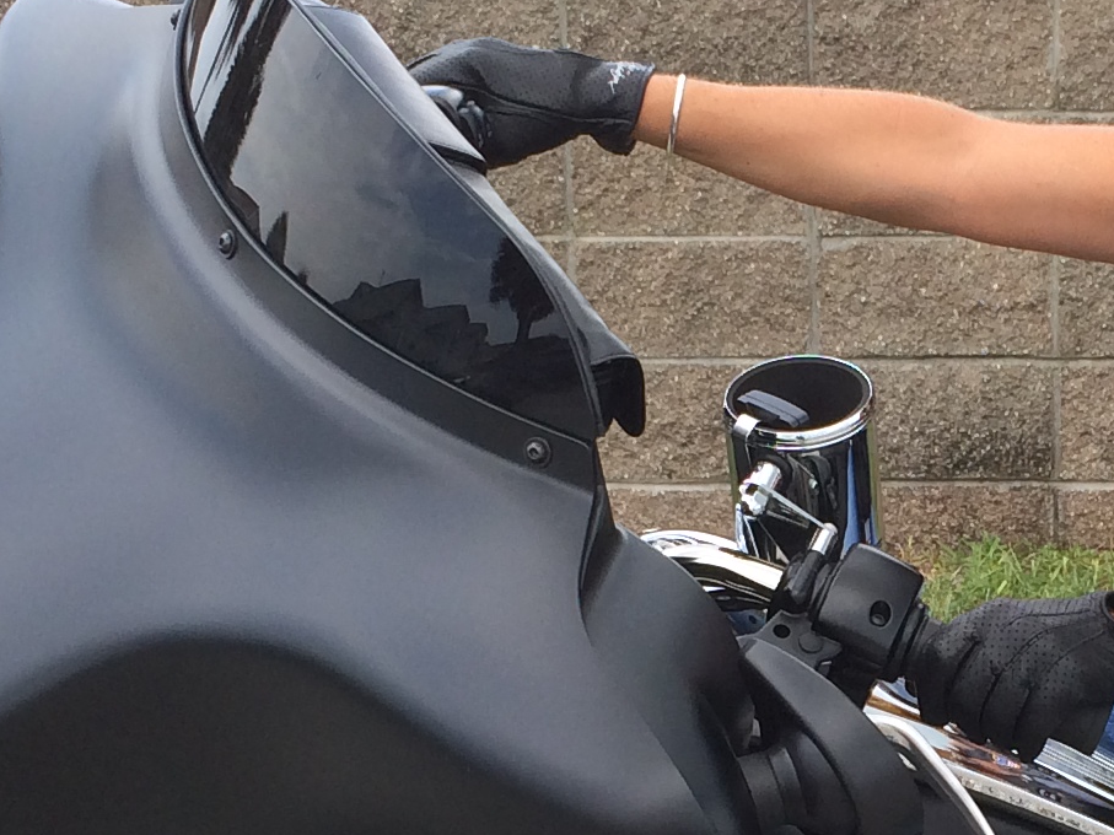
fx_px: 3475
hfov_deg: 17.8
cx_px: 1080
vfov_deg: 13.5
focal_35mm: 108
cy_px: 801
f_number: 2.2
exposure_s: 1/746
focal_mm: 4.12
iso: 32
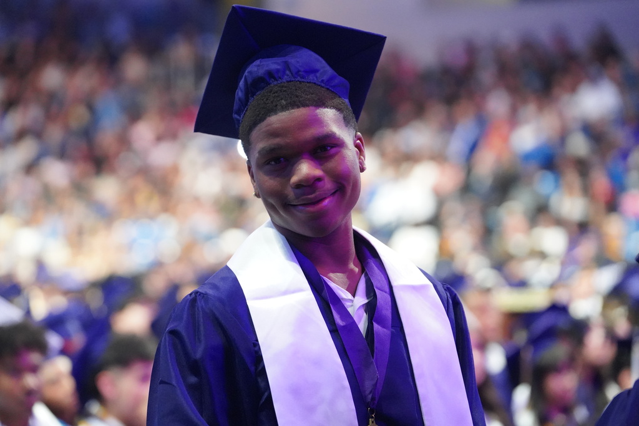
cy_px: 213
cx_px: 320
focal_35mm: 137
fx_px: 2432
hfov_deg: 15.0
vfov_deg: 10.0
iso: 12800
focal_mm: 137
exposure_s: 1/160
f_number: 3.5
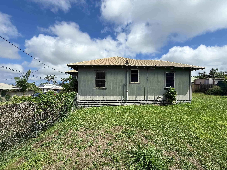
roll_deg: +0.1
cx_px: 114
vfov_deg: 85.7
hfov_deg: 102.1
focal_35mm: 14
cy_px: 85
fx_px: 92
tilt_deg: +1.2
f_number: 2.2
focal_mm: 2.22
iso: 50
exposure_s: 1/2506
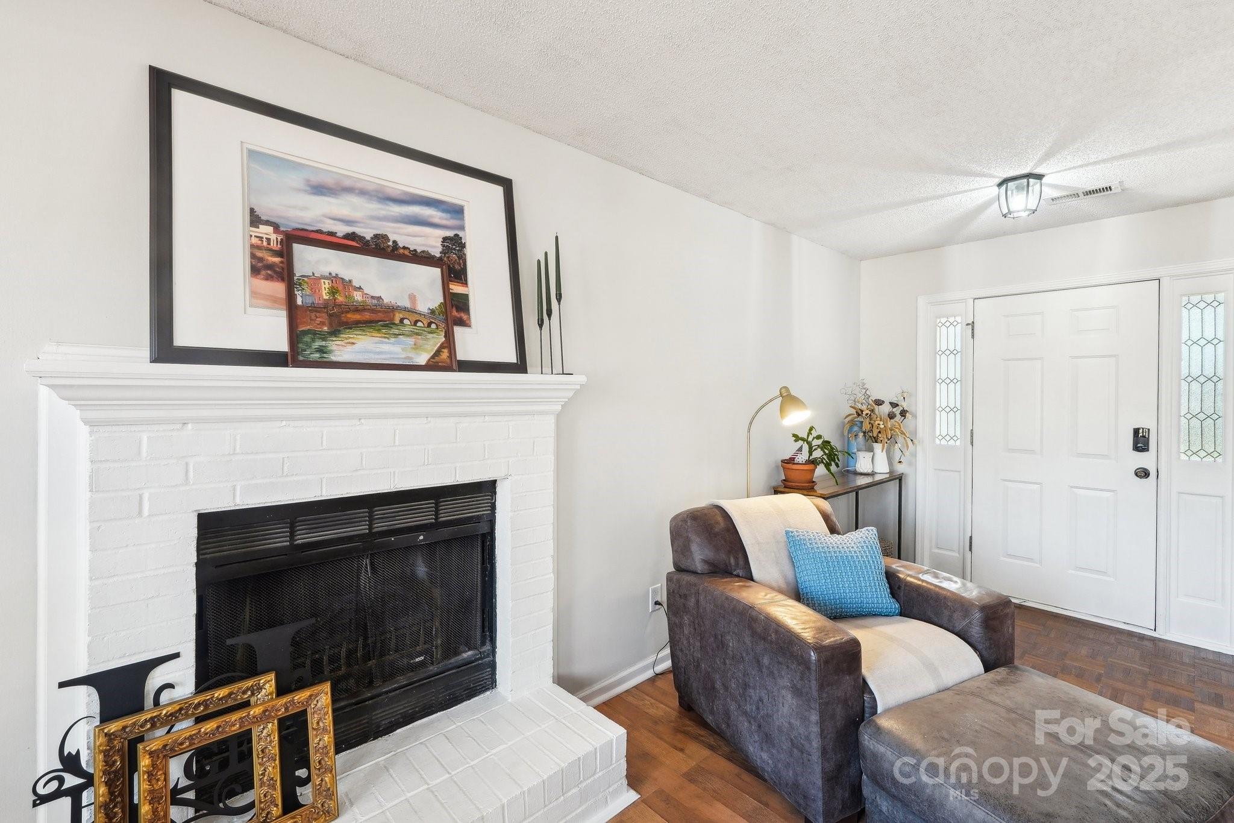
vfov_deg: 74.6
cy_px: 412
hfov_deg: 97.6
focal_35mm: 16
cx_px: 617
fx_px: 540
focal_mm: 10.5
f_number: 8
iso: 400
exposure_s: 1/8
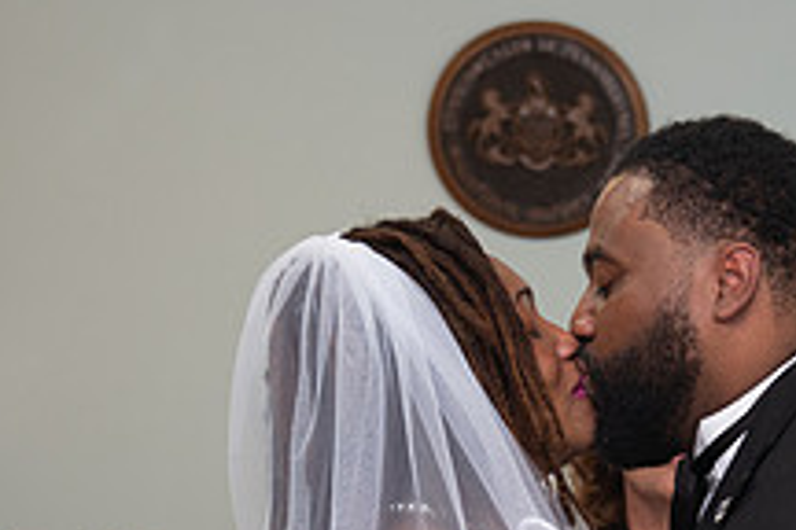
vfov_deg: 7.5
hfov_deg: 11.2
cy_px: 381
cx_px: 645
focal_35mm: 183
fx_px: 4046
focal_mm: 65
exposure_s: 1/160
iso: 1000
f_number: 4.9
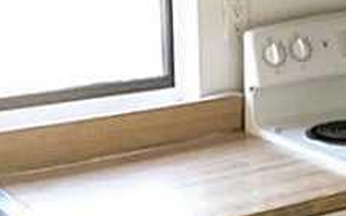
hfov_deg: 17.8
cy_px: 106
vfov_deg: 11.6
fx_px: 1065
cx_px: 376
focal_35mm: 113
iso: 40
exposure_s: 1/30
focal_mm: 4.15
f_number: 2.2
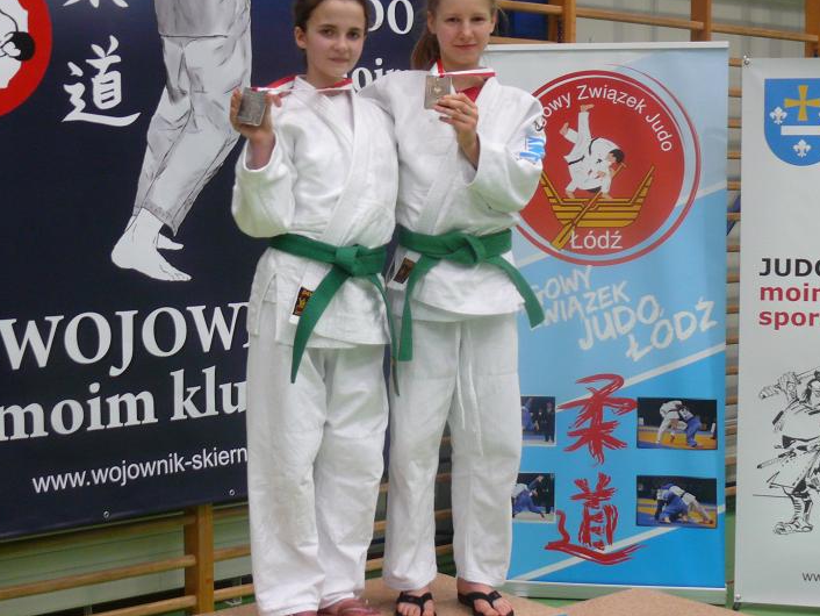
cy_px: 271
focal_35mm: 62
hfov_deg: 31.2
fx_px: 1469
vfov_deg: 23.7
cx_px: 400
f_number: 3.2
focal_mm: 10.2
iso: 200
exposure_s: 1/25
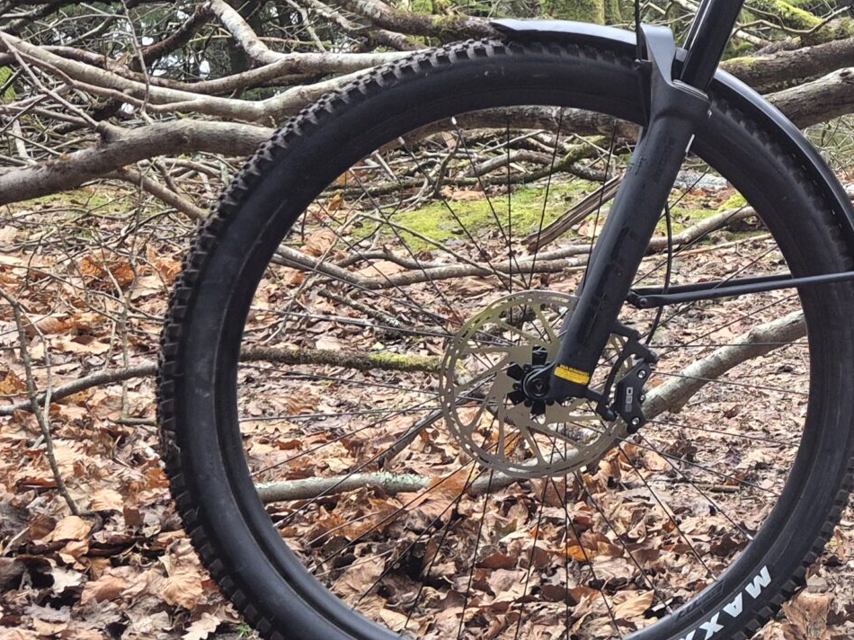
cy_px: 227
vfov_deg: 23.6
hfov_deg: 28.7
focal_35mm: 62
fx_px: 1529
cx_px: 901
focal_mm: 5.4
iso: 320
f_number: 1.8
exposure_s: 1/100
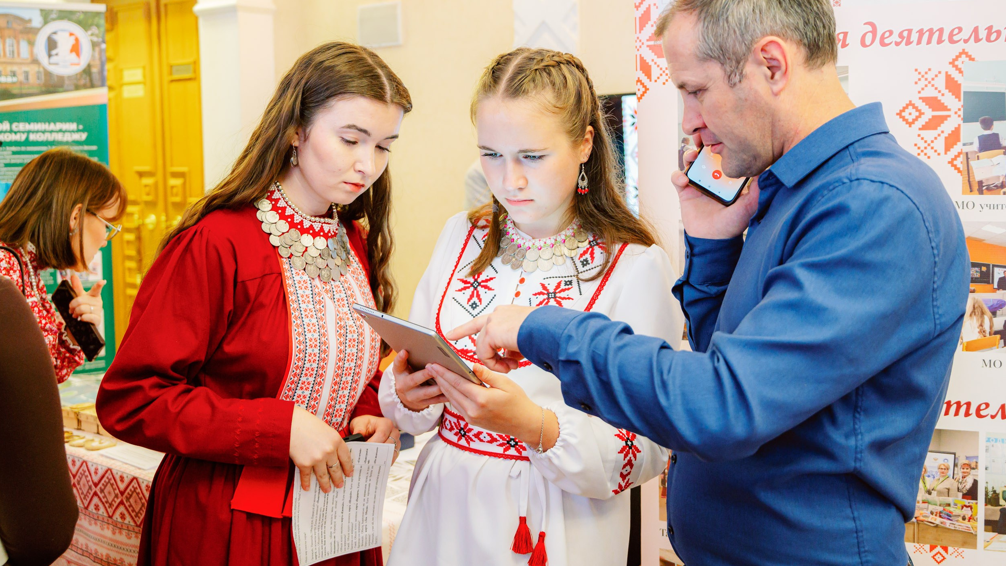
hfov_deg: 48.4
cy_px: 244
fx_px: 1120
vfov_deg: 28.3
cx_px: 503
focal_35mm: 42
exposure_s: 1/100
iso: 3200
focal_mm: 40
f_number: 4
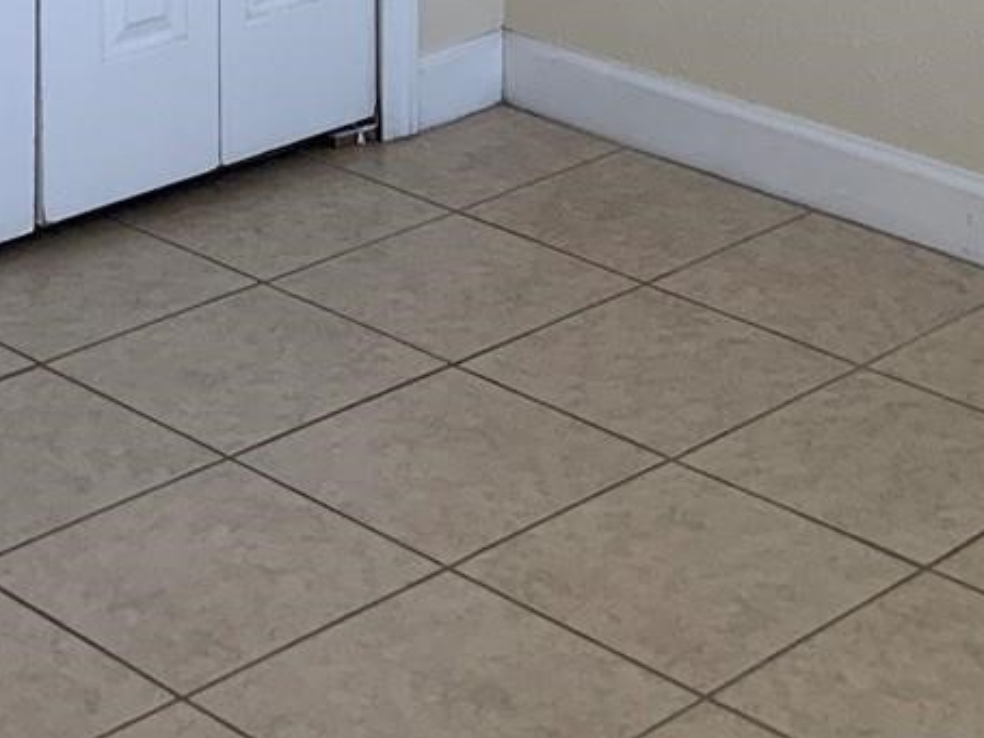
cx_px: 551
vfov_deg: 13.4
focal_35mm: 102
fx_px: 2899
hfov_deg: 19.3
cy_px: -472
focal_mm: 3
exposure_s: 1/60
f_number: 1.8
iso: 50
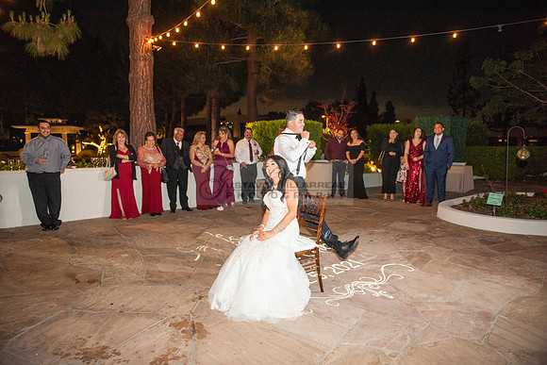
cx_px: 274
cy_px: 182
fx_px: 365
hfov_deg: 73.7
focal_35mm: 24
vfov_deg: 53.2
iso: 1250
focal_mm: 24
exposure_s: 1/125
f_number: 2.8
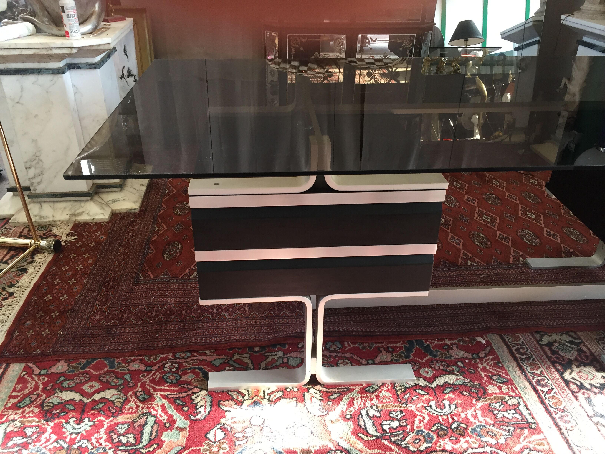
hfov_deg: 61.7
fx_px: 507
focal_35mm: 29
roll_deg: -0.3
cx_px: 302
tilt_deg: -30.5
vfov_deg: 48.2
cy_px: 227
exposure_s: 1/33
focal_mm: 4.15
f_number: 2.2
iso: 64
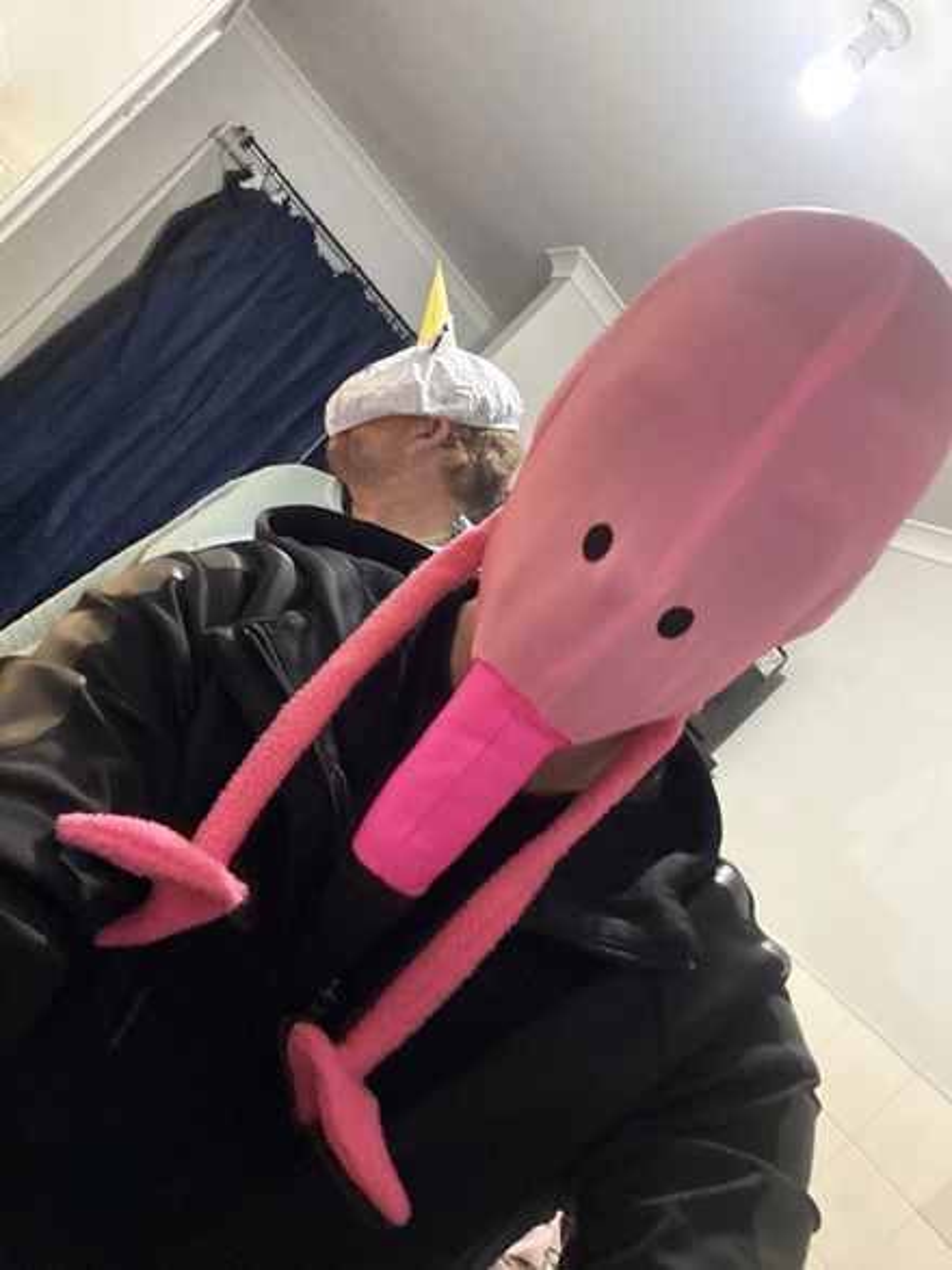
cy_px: 635
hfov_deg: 46.8
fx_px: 1100
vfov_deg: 60.0
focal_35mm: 30
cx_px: 476
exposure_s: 1/33
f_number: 1.9
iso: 320
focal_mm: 2.69
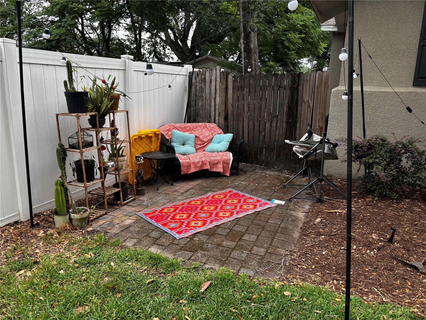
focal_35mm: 26
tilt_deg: -13.1
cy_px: 160
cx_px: 213
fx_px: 320
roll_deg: -1.7
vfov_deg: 53.1
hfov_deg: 67.3
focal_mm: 5.96
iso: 50
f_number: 1.6
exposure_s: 1/510
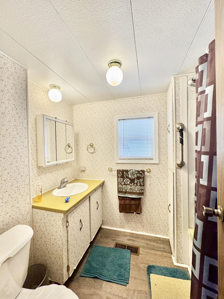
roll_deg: +1.5
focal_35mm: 14
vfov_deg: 102.1
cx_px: 112
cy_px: 150
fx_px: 121
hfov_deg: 85.7
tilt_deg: -0.8
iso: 250
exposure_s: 1/120
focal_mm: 2.22
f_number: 2.2
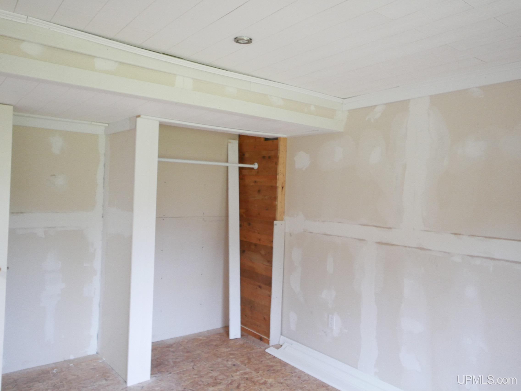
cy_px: 196
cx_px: 260
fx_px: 421
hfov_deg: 63.4
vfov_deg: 49.7
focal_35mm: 28
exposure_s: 1/125
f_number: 4
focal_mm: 14
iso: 2000
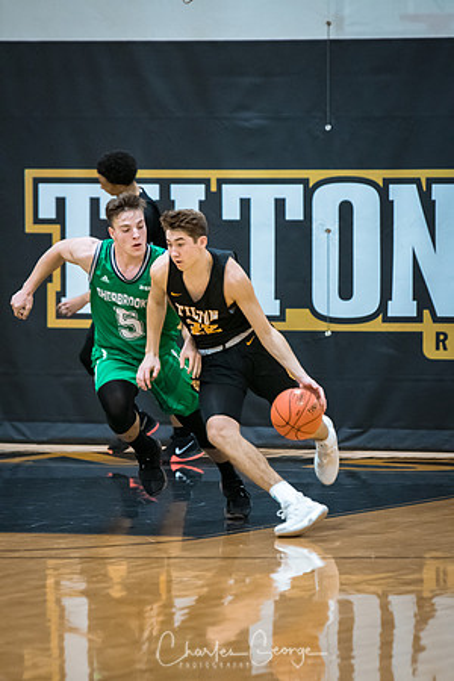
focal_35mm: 300
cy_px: 340
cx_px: 227
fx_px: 5675
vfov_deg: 6.9
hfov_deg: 4.6
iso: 3200
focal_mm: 200
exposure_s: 1/400
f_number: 2.8
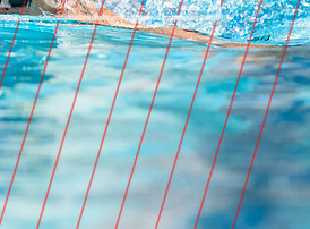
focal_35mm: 1104
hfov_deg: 1.8
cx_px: -5
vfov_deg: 1.3
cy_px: 14
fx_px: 9826
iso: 1600
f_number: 2.8
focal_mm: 300
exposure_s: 1/800
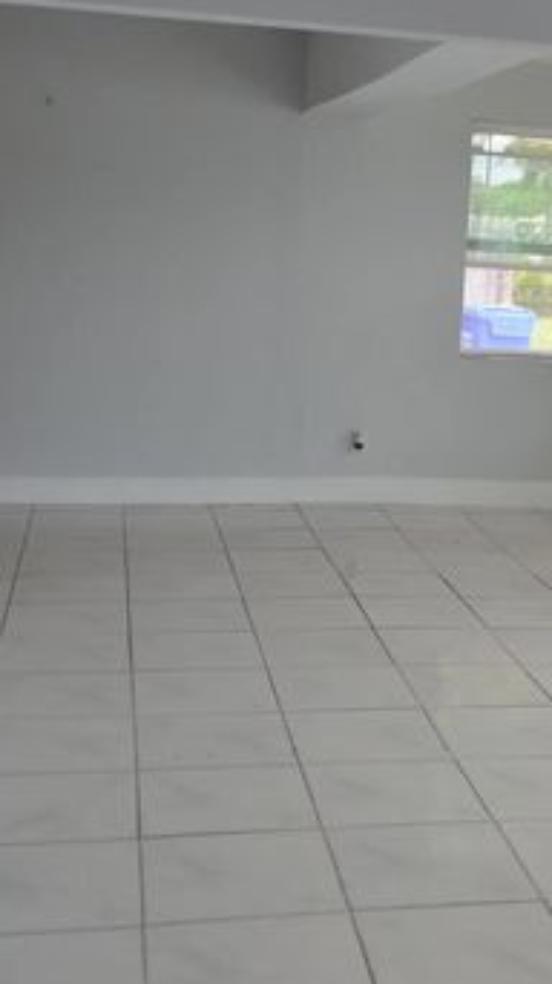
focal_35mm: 53
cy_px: 375
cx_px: 483
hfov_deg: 22.1
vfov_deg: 39.0
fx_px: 1381
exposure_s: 1/125
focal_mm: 18
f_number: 5.6
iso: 320
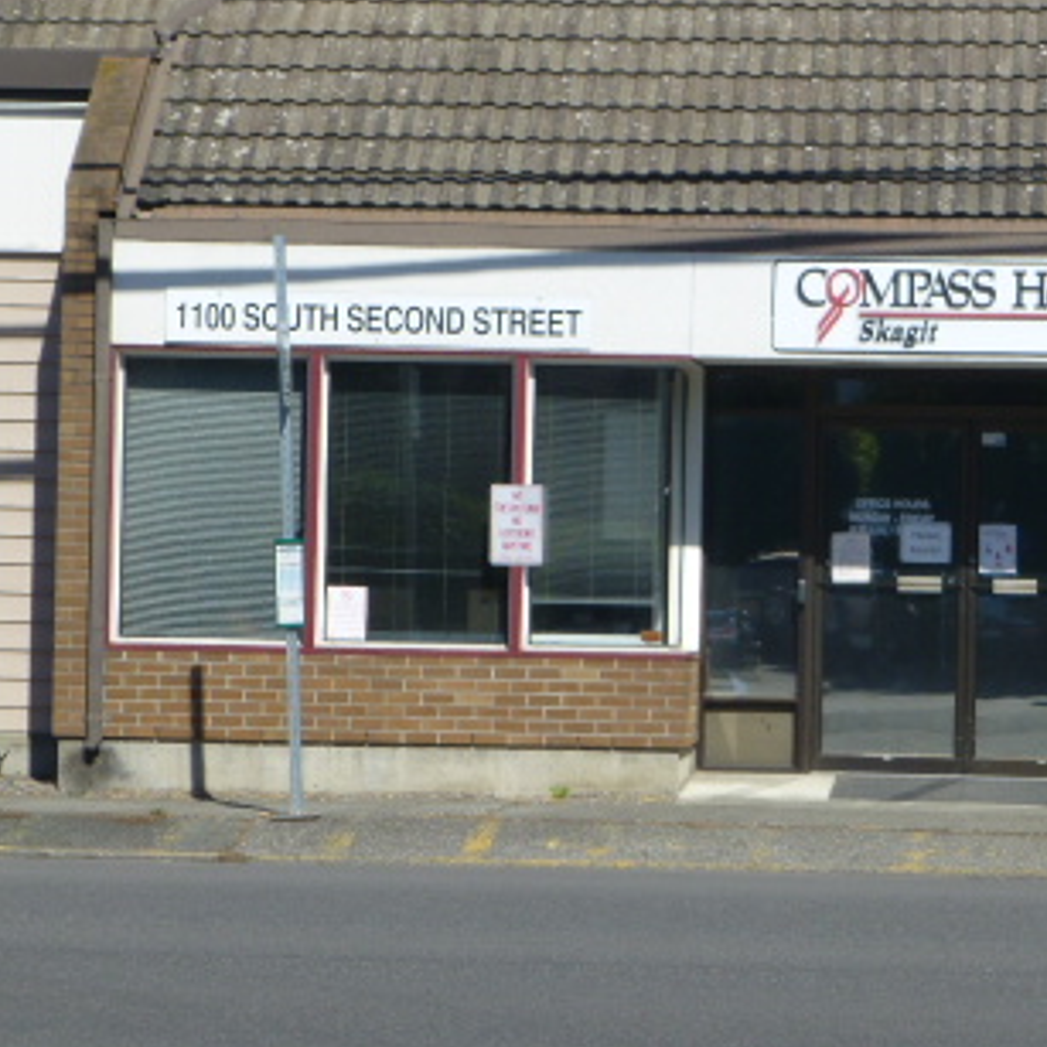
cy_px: 518
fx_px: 4414
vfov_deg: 13.5
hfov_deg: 13.5
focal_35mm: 129
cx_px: 805
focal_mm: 12.5
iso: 100
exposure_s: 1/640
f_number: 5
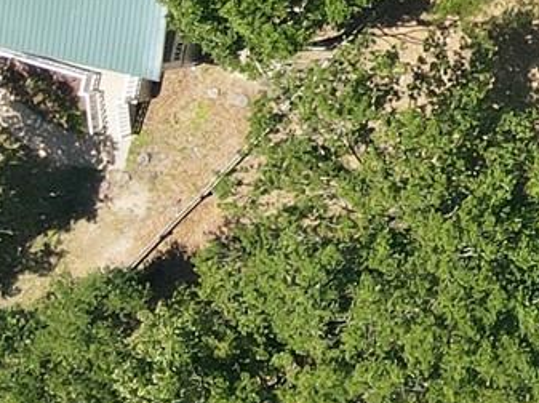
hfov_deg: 11.2
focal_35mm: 146
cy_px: -110
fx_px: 2271
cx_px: 1316
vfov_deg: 10.0
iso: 100
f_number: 2.8
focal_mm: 4.5
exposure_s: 1/500
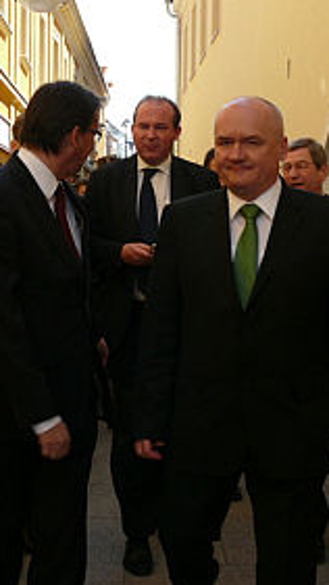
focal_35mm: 61
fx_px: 946
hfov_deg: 19.7
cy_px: 248
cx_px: 144
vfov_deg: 34.3
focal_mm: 7.4
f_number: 4.5
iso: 100
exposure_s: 1/250
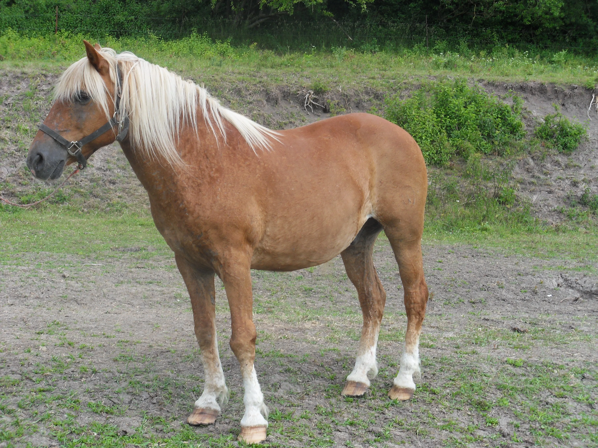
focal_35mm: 67
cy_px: 224
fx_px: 1157
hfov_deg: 29.0
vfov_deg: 21.9
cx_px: 299
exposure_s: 1/250
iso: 80
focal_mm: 12.2
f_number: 4.3
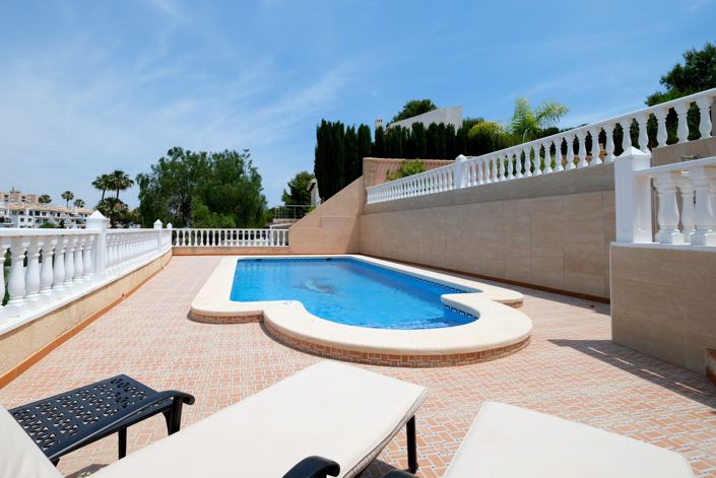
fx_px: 299
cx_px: 358
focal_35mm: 15
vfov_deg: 77.4
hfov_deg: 100.4
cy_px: 239
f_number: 8
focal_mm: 10
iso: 160
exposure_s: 1/400
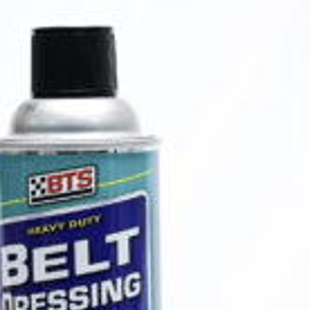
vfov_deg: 9.4
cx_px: 101
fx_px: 1874
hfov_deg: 9.4
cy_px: 277
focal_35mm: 185
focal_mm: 70
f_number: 8
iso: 3200
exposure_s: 1/250
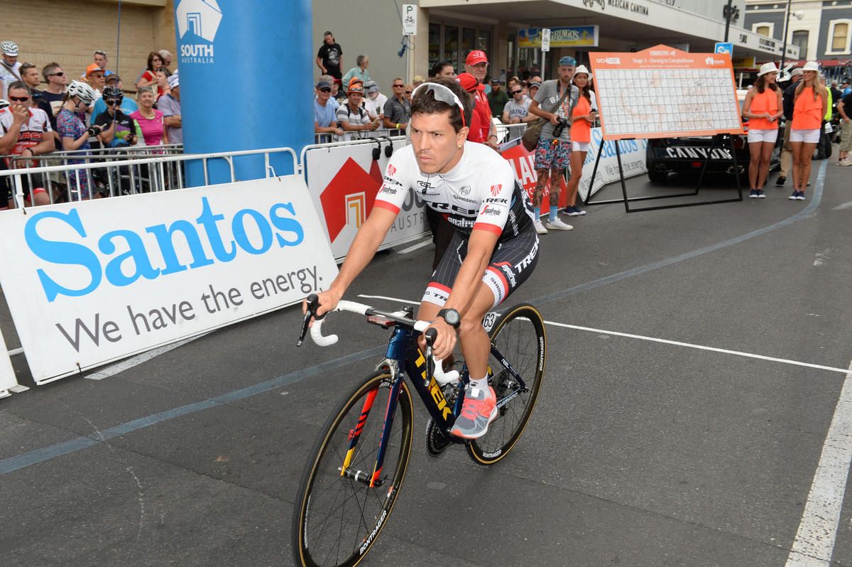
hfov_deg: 54.5
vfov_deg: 37.8
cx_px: 426
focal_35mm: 35
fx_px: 828
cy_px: 284
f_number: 6.3
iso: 200
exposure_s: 1/250
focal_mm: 35
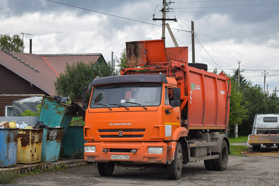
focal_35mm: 60
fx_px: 465
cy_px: 94
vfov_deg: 22.6
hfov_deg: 33.4
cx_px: 146
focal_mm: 38
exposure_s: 1/400
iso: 200
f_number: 5.6
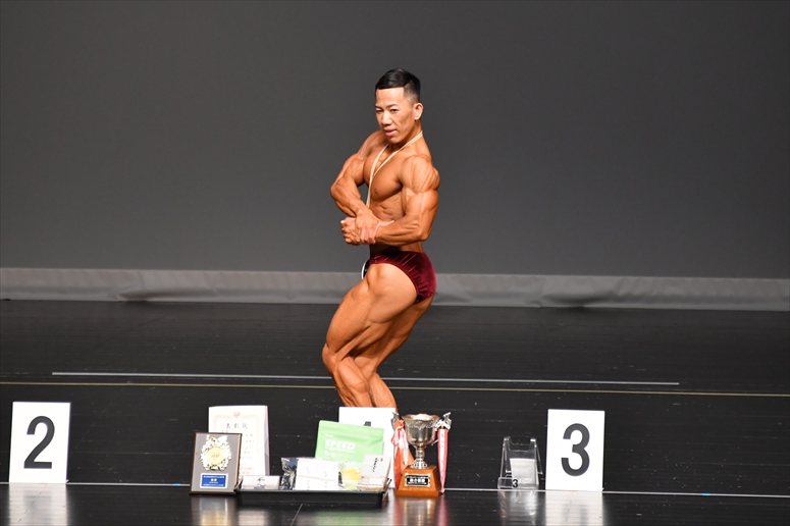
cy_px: 263
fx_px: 7567
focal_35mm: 345
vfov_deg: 4.0
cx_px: 395
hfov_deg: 6.0
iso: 2500
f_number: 5.6
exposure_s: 1/400
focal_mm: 230
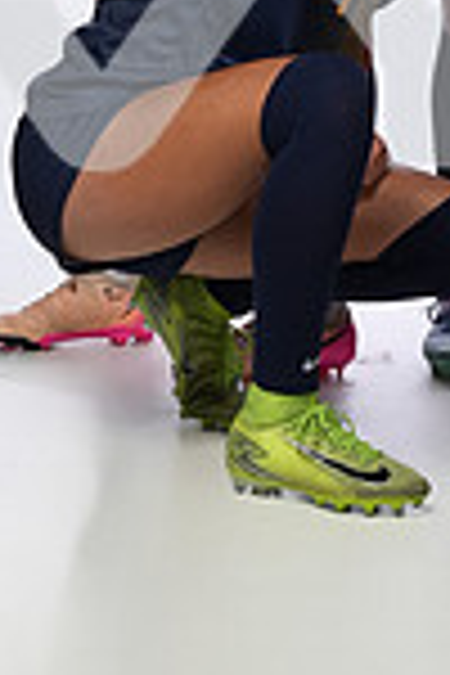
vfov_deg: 9.6
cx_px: 549
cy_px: -284
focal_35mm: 210
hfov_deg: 6.5
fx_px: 3937
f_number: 8
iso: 800
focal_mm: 70
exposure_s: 1/250
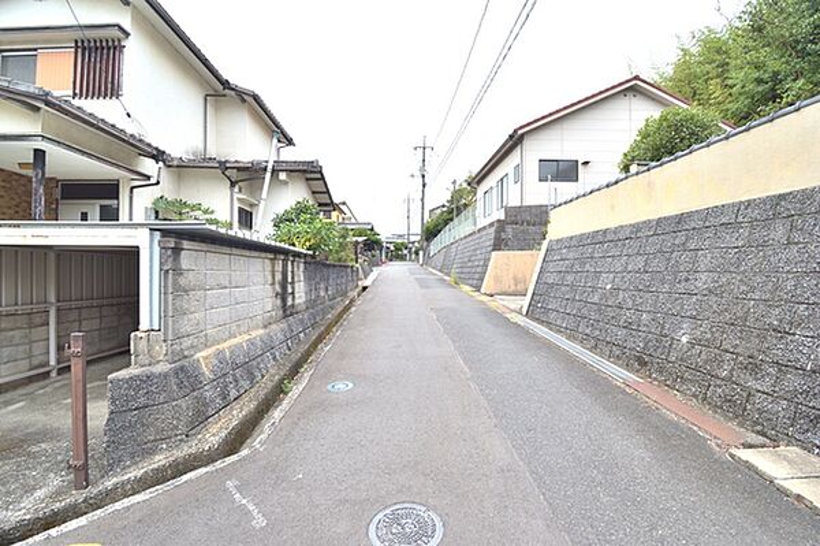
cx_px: 410
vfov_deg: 77.2
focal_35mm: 15
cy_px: 273
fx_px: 341
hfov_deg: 100.4
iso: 100
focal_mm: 10
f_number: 7.1
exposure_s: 1/40
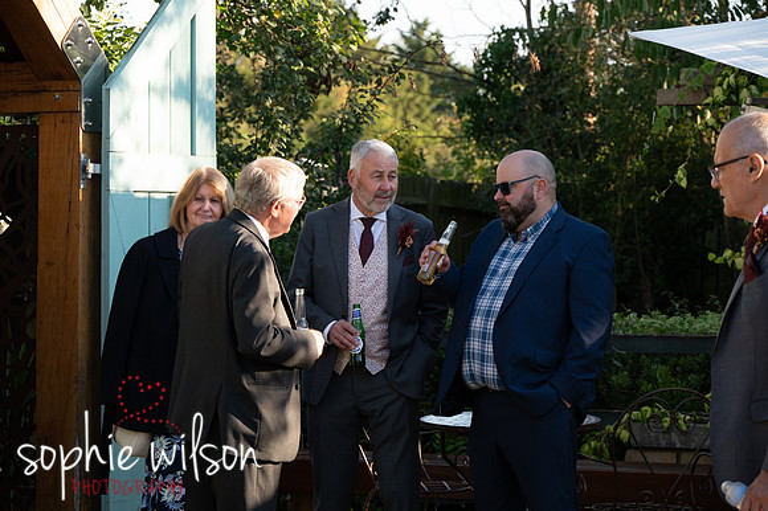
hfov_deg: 14.2
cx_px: 384
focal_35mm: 145
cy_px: 256
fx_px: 3091
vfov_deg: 9.5
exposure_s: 1/200
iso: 400
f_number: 8
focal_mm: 145
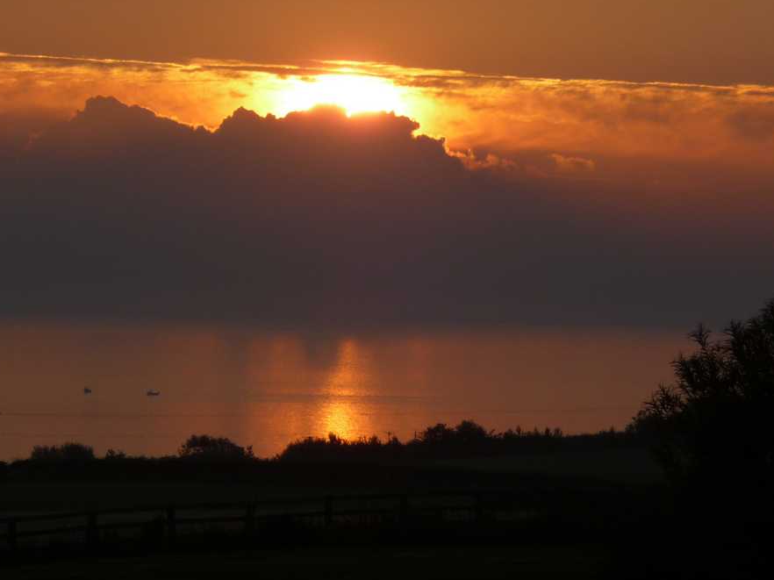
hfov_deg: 5.2
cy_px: 194
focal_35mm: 381
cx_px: 386
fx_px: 8517
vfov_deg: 3.9
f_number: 4.9
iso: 100
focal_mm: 47
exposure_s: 1/500
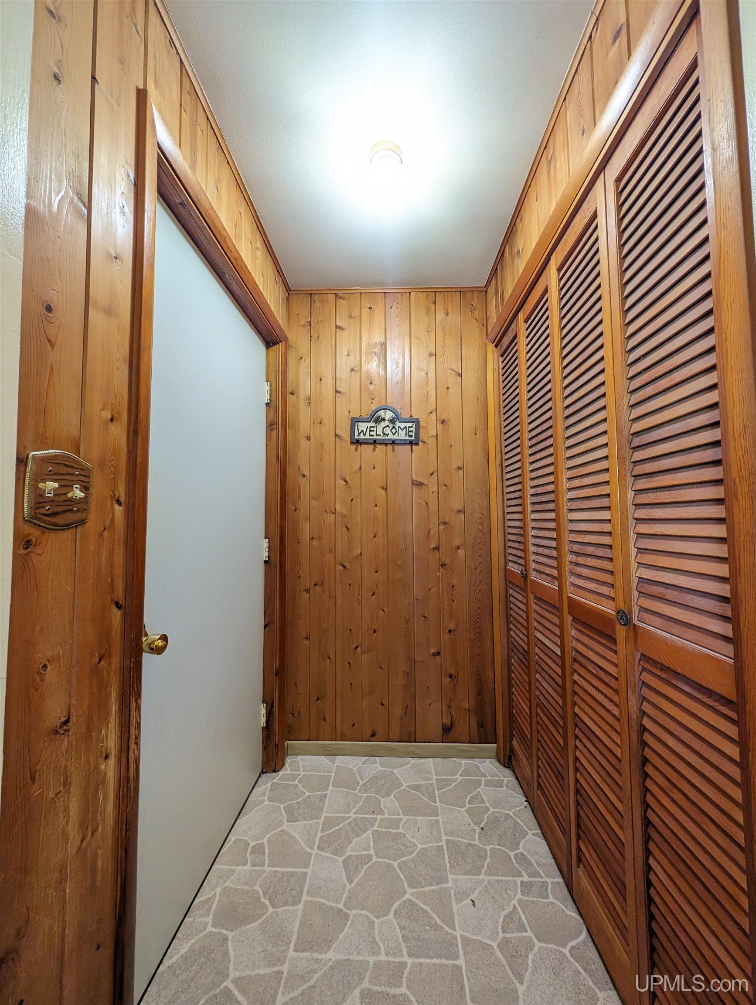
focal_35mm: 12
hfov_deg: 94.6
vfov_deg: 110.5
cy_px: 502
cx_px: 378
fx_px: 349
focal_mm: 2.23
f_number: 1.95
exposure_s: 1/40
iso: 277
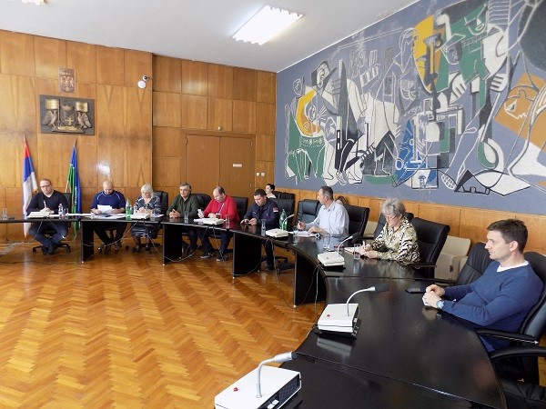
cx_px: 273
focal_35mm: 23
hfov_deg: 73.9
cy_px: 204
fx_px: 363
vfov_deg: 58.9
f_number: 3.1
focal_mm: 4
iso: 140
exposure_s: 1/30
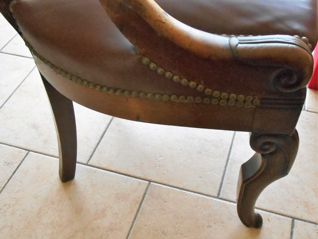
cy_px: 120
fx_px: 239
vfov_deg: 53.1
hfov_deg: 67.3
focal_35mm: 26
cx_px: 159
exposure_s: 1/160
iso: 800
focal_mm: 4.7
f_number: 3.4
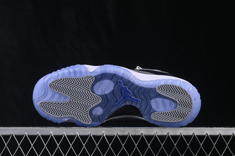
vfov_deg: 18.2
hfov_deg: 27.0
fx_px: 490
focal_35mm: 75
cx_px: 118
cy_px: 78
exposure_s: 1/80
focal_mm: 50
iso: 160
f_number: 8
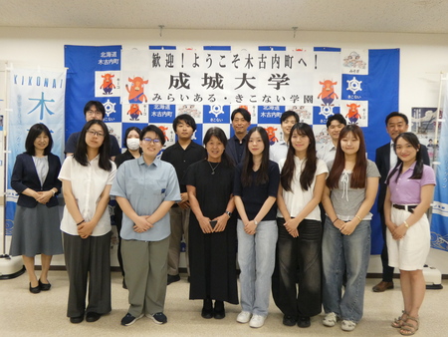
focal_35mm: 31
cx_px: 224
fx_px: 401
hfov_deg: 58.3
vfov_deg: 45.5
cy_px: 168
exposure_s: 1/80
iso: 500
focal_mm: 5.5
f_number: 3.3
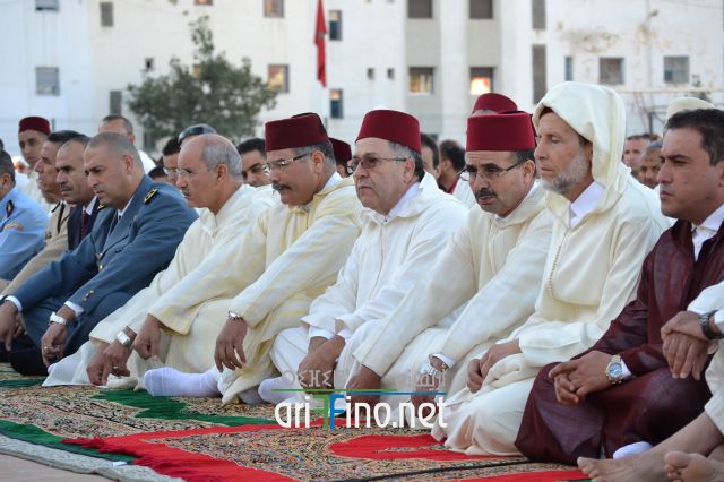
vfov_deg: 11.1
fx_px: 2472
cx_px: 362
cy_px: 241
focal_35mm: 123
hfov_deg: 16.7
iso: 180
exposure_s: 1/125
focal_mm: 82
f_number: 5.6
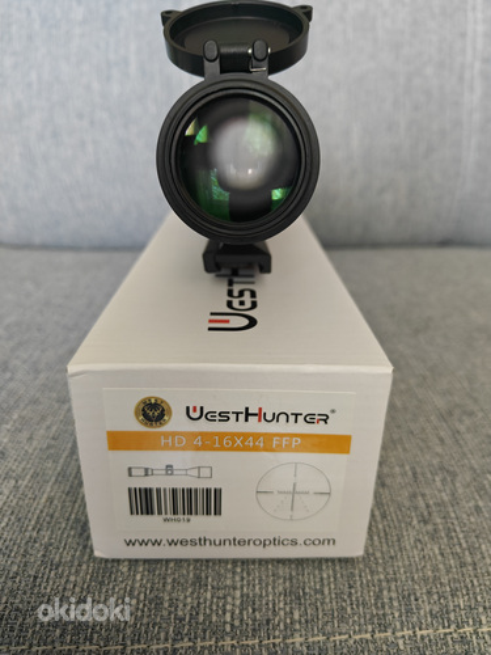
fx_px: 454
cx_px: 246
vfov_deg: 71.6
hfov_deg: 56.8
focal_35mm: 24
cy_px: 328
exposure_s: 1/50
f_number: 1.8
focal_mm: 5.59
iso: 640
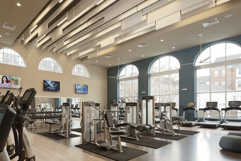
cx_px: 73
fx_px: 147
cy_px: 111
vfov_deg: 55.7
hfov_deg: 75.2
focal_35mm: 22
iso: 320
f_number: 10
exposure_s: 1/10
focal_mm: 14
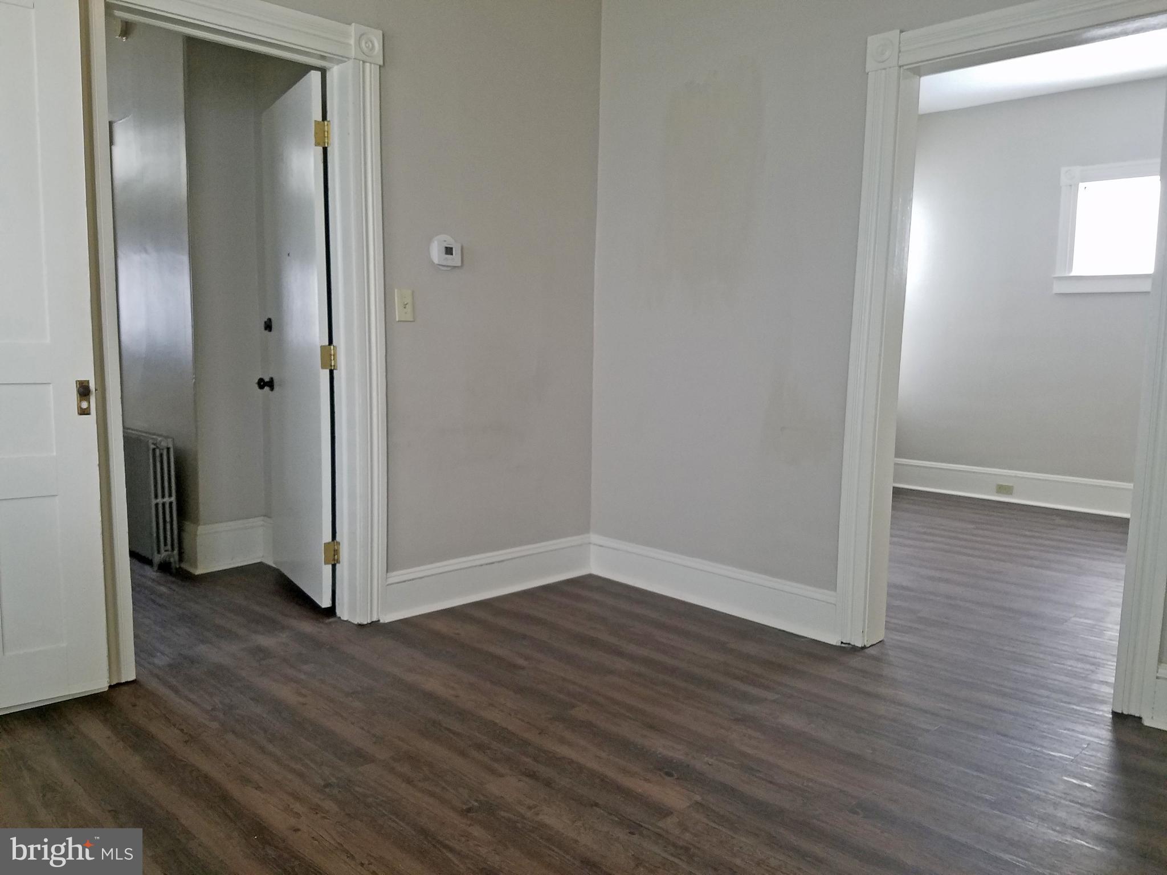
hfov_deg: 67.3
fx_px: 877
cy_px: 438
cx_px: 584
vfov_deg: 53.1
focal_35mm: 26
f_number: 1.7
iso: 160
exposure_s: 1/30
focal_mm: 4.2
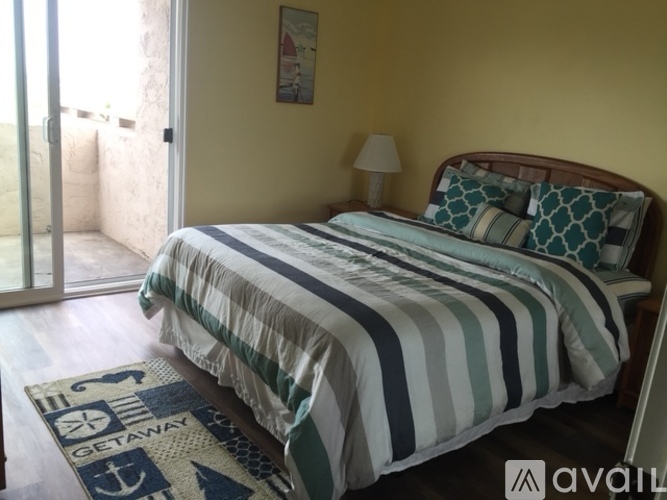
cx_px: 334
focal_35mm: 29
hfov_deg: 61.7
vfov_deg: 48.2
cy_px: 250
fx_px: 559
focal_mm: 4.15
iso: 32
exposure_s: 1/60
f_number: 2.2
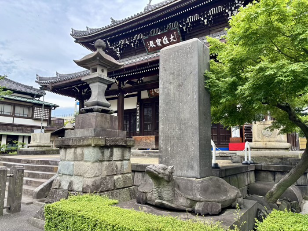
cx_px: 154
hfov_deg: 67.3
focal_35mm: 26
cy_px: 116
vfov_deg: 53.1
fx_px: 231
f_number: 1.6
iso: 50
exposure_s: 1/539
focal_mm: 5.96
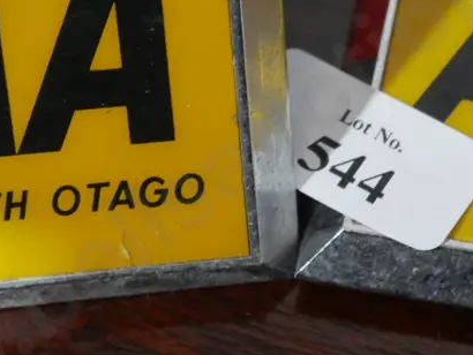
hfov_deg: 15.7
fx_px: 1709
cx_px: 284
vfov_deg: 11.9
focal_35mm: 125
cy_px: 129
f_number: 5.6
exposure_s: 1/60
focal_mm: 25
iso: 2000
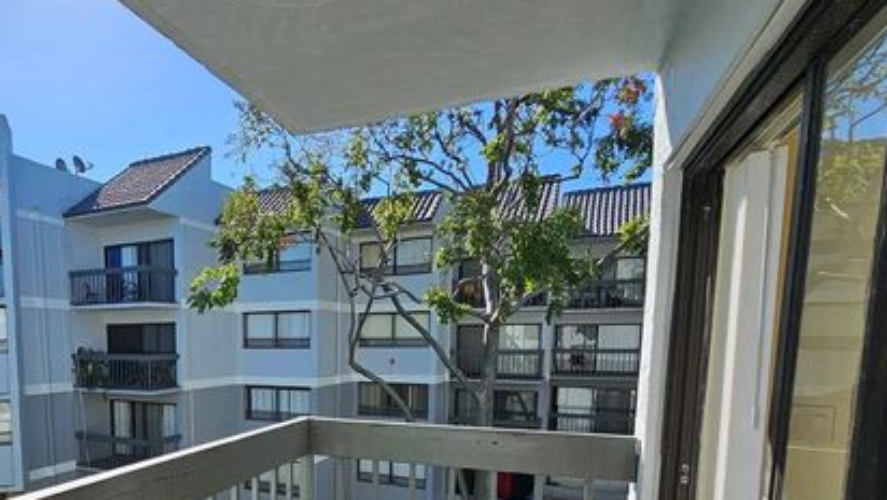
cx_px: 263
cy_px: 403
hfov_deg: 77.2
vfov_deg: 48.5
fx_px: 518
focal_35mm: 22
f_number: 2.2
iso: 50
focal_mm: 2.2
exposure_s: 1/1304
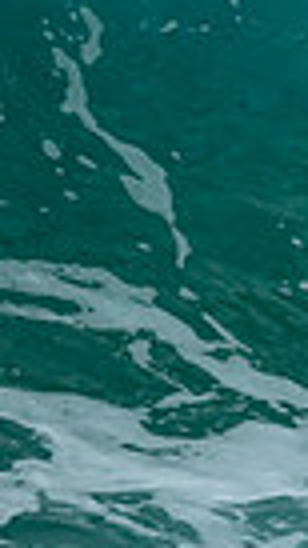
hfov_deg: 0.3
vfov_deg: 0.5
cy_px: -41
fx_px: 67468
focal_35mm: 4644
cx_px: 1487
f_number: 6.3
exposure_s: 1/2000
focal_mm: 800
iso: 400
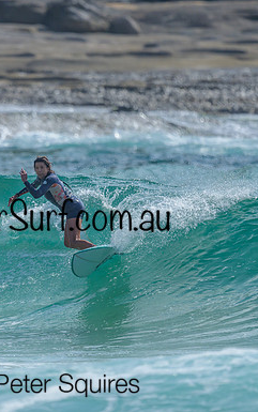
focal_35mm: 1229
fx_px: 13811
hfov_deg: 1.1
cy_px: 206
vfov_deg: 1.7
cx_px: 57
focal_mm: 800
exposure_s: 1/2000
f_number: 6.3
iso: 200
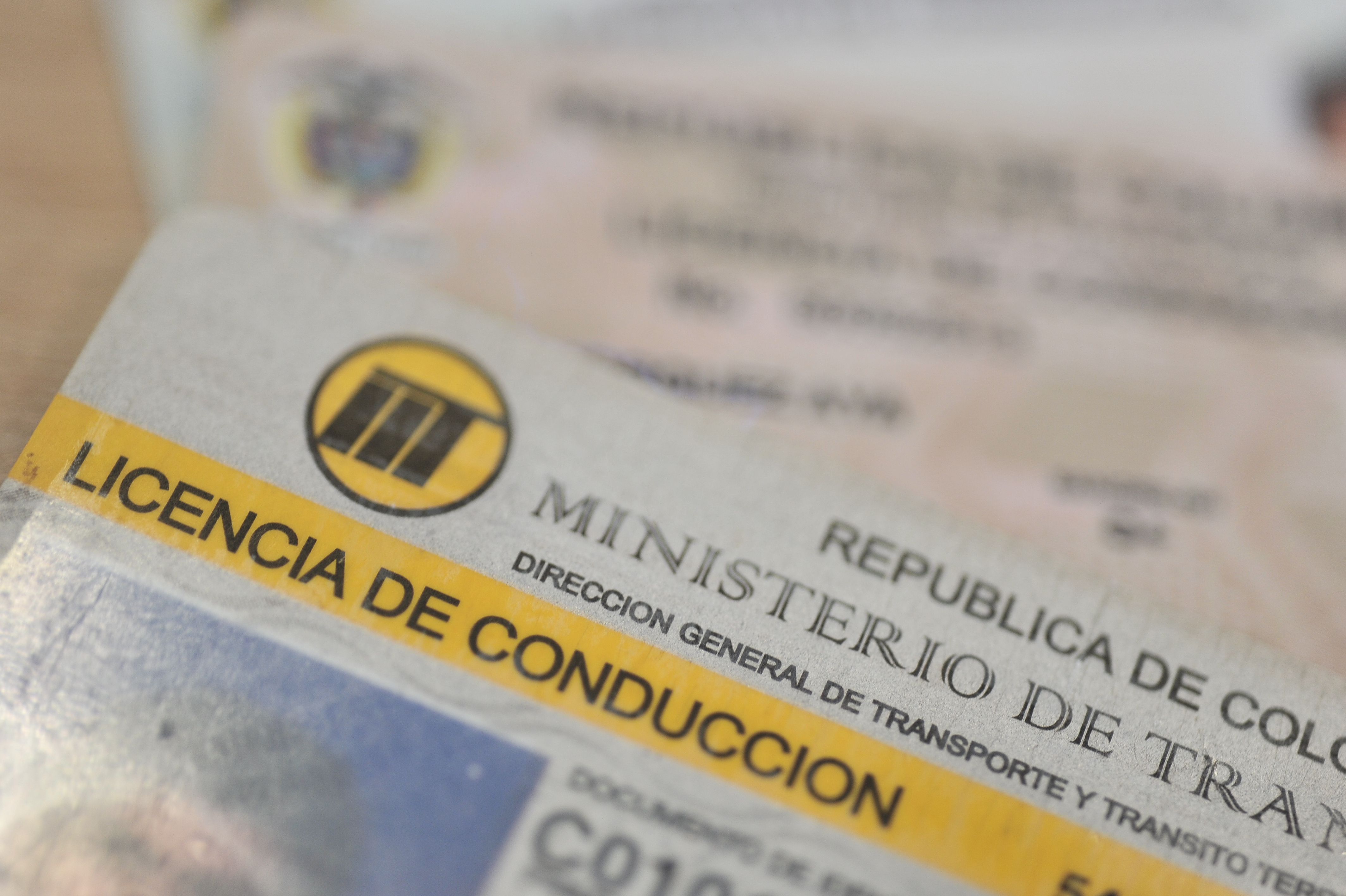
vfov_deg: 22.6
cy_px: 448
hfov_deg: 33.4
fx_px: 2242
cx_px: 673
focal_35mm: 60
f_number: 4
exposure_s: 1/125
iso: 1000
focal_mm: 60
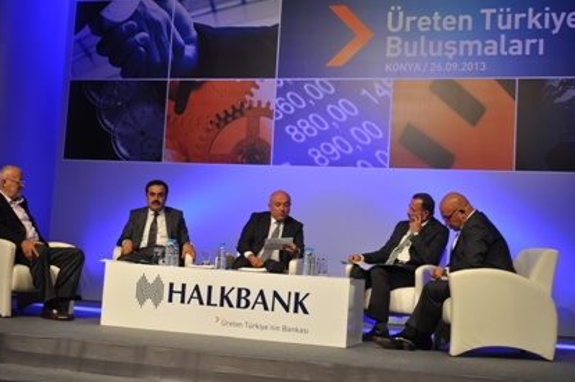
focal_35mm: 52
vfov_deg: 25.9
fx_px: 830
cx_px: 274
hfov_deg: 38.2
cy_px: 193
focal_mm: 32
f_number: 4.8
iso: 560
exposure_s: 1/60
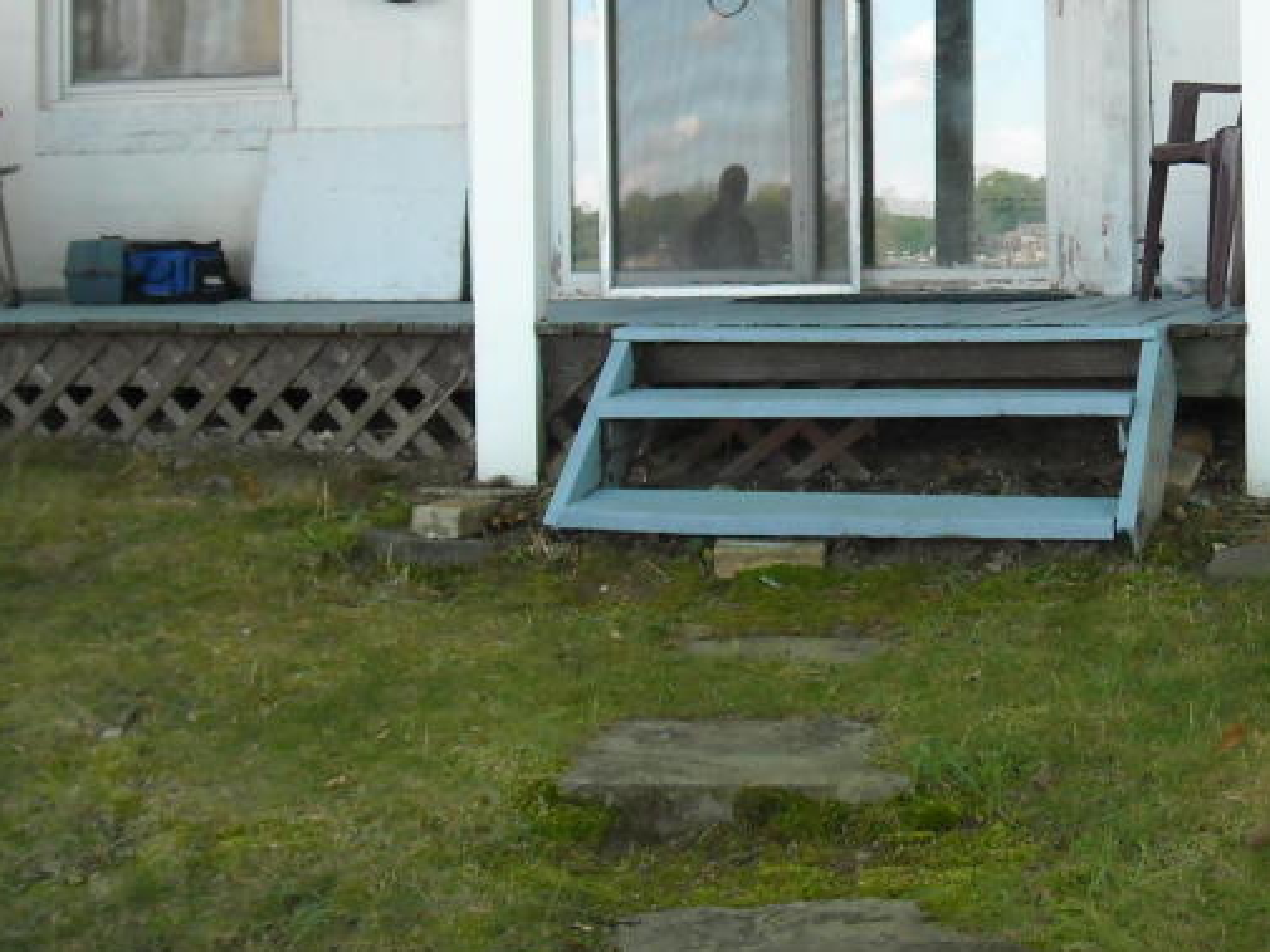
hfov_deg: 27.2
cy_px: 261
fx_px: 2605
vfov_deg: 20.6
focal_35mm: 71
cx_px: 860
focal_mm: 5.7
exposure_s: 1/250
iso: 161
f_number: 2.8
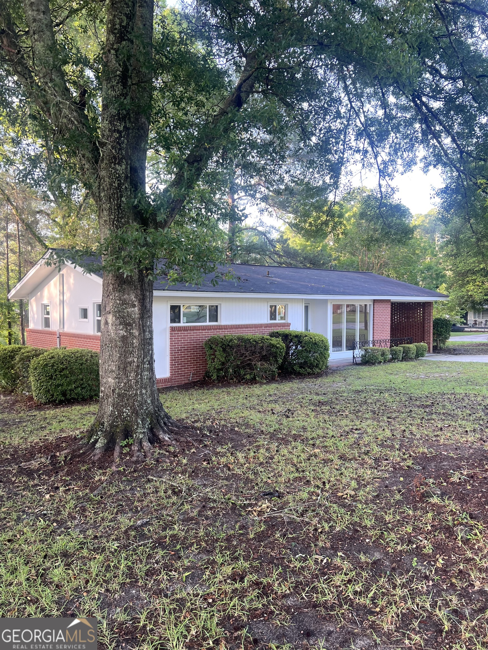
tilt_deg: -1.6
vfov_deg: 67.3
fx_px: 489
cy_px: 325
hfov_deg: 53.1
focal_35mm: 26
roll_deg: +0.4
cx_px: 244
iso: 64
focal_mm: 5.7
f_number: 1.5
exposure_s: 1/121
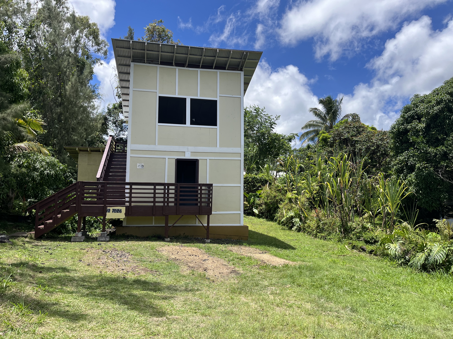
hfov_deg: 67.3
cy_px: 170
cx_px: 226
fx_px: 340
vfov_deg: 53.1
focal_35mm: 26
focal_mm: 5.1
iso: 50
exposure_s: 1/2688
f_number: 1.6
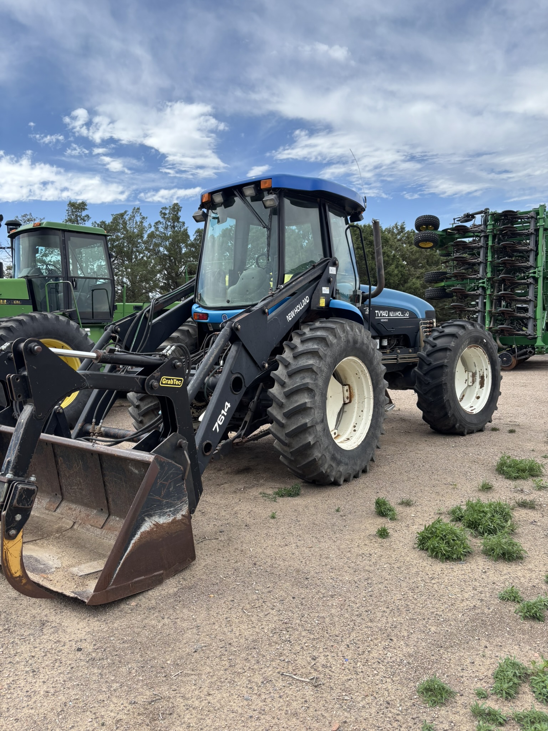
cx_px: 274
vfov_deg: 67.3
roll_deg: +1.3
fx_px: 549
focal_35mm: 26
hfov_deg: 53.1
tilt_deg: -5.5
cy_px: 366
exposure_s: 1/2288
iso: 50
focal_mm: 5.96
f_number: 1.6
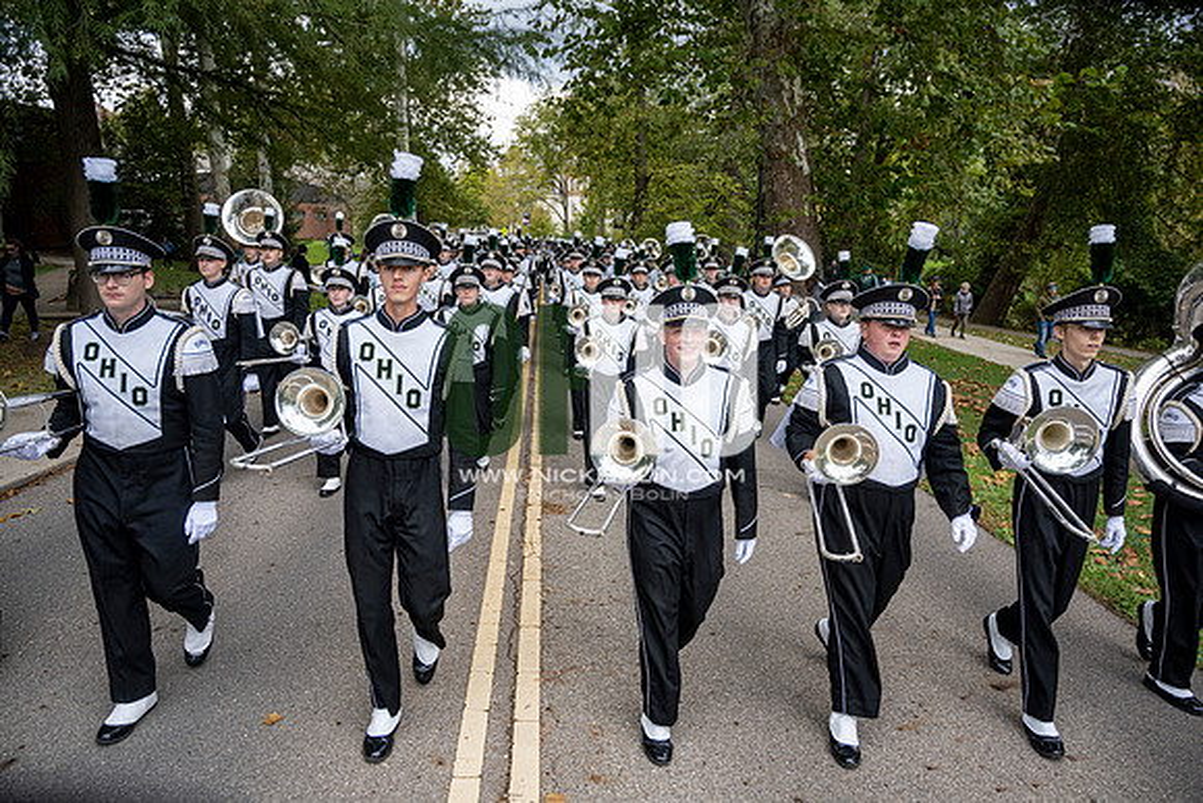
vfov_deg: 53.2
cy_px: 402
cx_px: 602
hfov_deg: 73.7
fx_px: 802
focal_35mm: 24
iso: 500
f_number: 4
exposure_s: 1/1000
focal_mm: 24
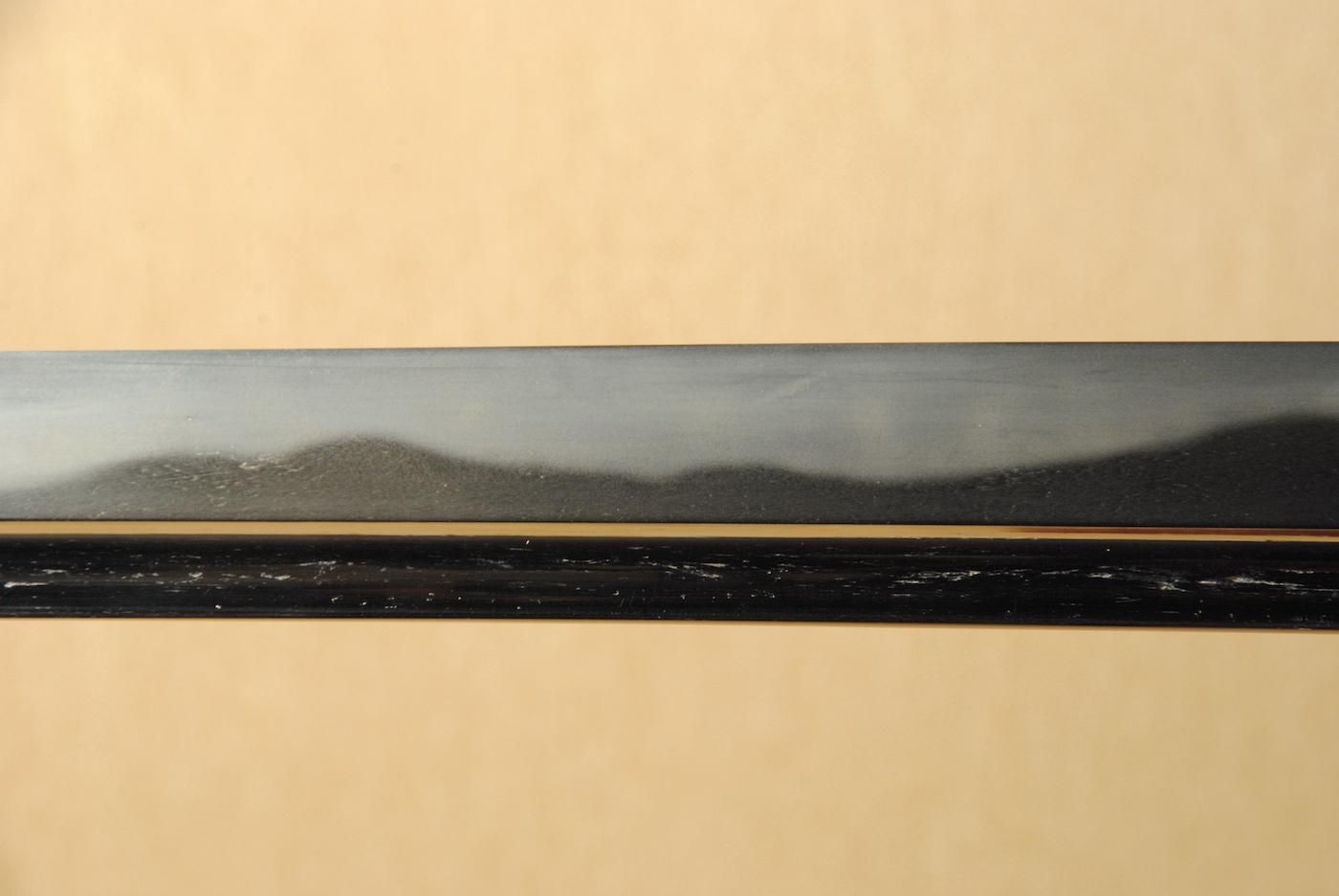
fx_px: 6256
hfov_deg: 12.2
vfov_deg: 8.2
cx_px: 670
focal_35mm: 168
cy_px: 448
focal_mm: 112
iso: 400
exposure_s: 1/2
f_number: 11
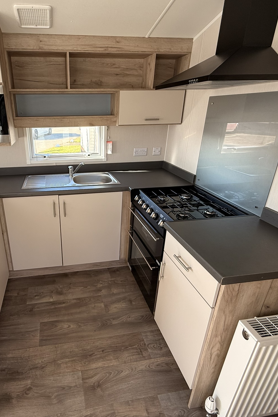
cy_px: 204
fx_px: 232
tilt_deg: -22.6
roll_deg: +1.1
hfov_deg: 60.2
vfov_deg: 84.0
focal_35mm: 20
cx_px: 88
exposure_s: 1/99
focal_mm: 2.22
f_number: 2.2
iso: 100
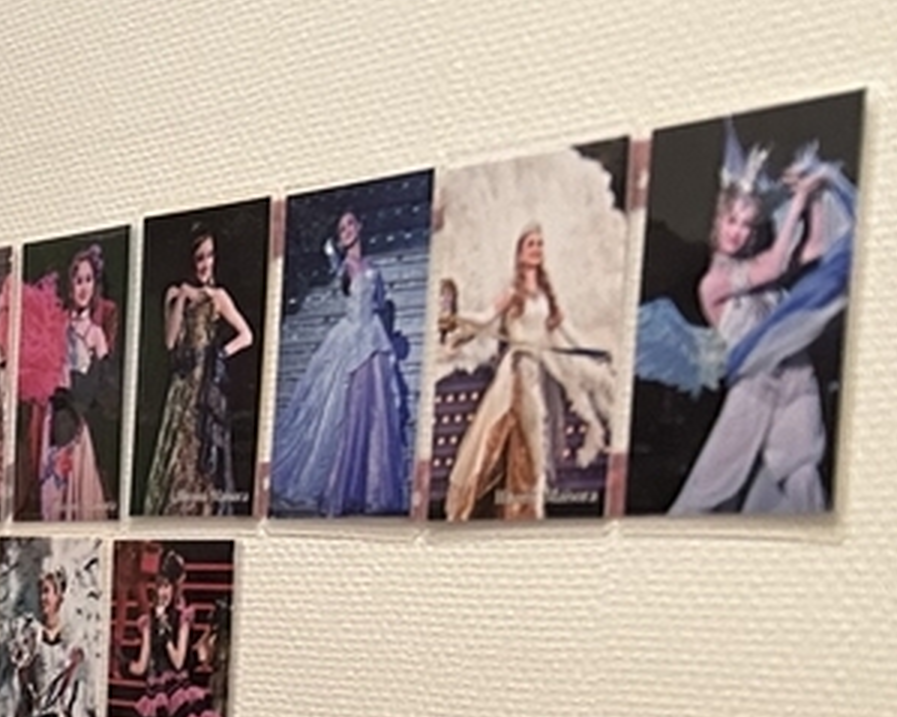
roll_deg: -0.1
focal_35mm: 102
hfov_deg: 15.6
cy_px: 942
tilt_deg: -9.0
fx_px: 2707
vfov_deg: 14.4
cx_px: -798
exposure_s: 1/50
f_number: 1.5
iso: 320
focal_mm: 5.7
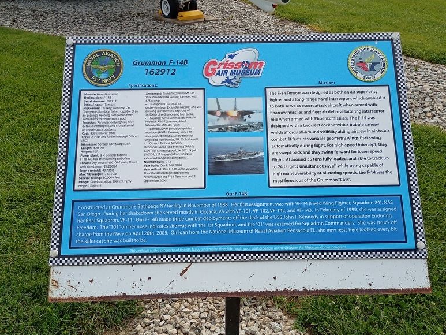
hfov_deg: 60.0
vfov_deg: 46.8
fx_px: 387
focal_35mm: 30
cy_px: 173
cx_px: 227
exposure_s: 1/1070
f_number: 1.8
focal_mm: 4.27
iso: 106
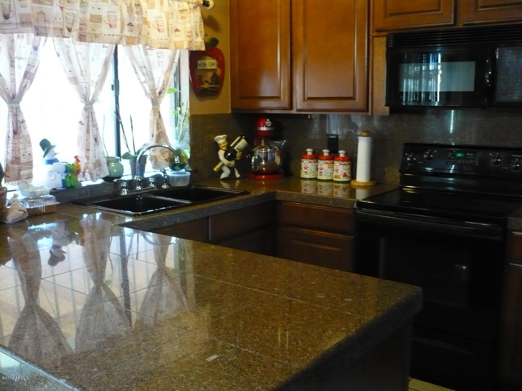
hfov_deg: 52.6
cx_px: 261
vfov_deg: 40.7
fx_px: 528
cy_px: 196
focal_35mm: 35
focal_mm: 5.8
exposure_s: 1/8
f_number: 2.8
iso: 400
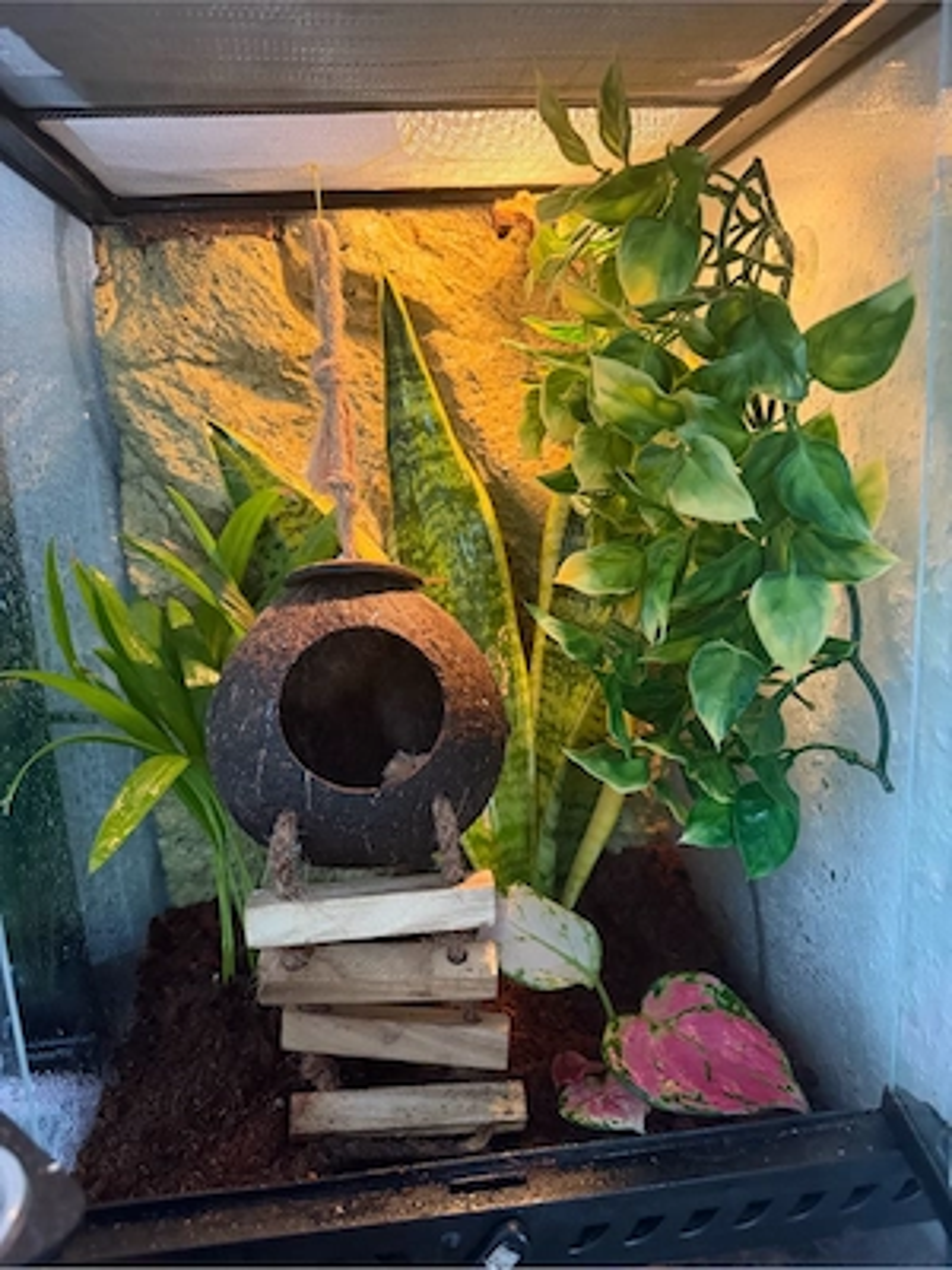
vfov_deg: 71.6
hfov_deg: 56.8
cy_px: 635
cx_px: 476
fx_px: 880
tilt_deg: -12.3
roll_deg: +2.5
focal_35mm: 24
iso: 800
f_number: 1.78
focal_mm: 6.76
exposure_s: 1/50
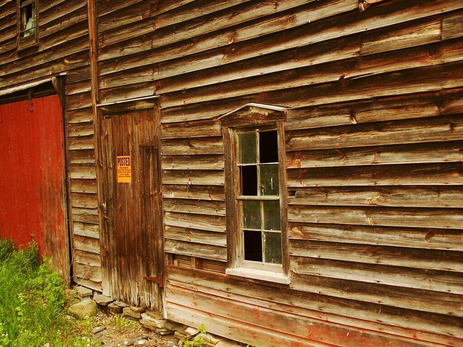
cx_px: 232
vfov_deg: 31.5
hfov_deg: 41.2
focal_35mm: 46
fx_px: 615
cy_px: 174
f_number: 3.6
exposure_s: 1/90
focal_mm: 9.56
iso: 64
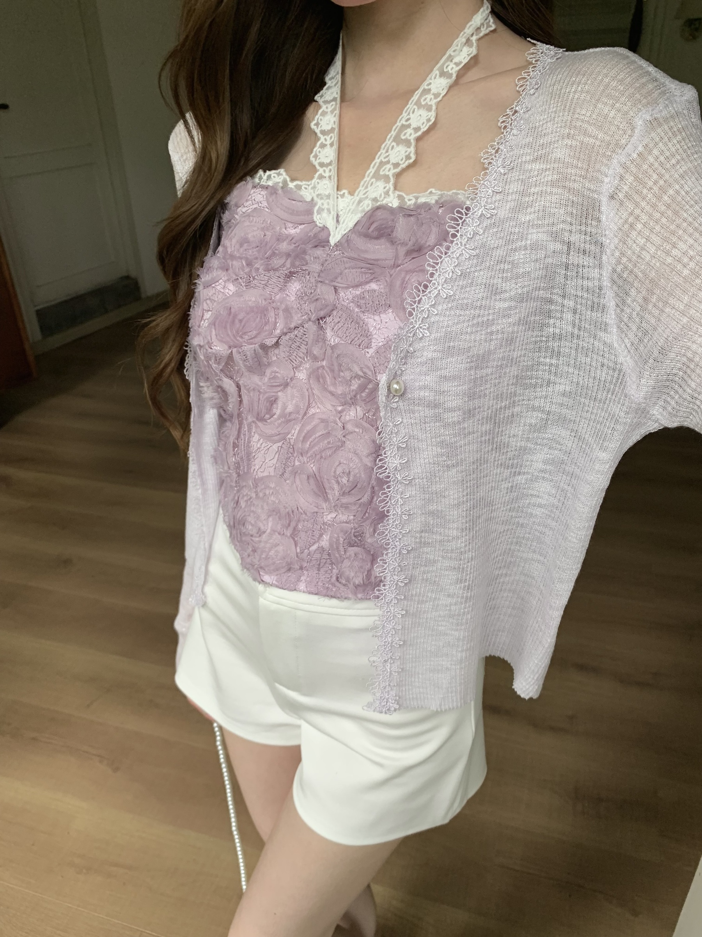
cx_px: 351
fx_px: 703
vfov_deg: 67.3
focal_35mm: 26
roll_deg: +1.7
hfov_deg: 53.1
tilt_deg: -28.7
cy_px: 468
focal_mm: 4.25
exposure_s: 1/122
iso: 64
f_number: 1.8
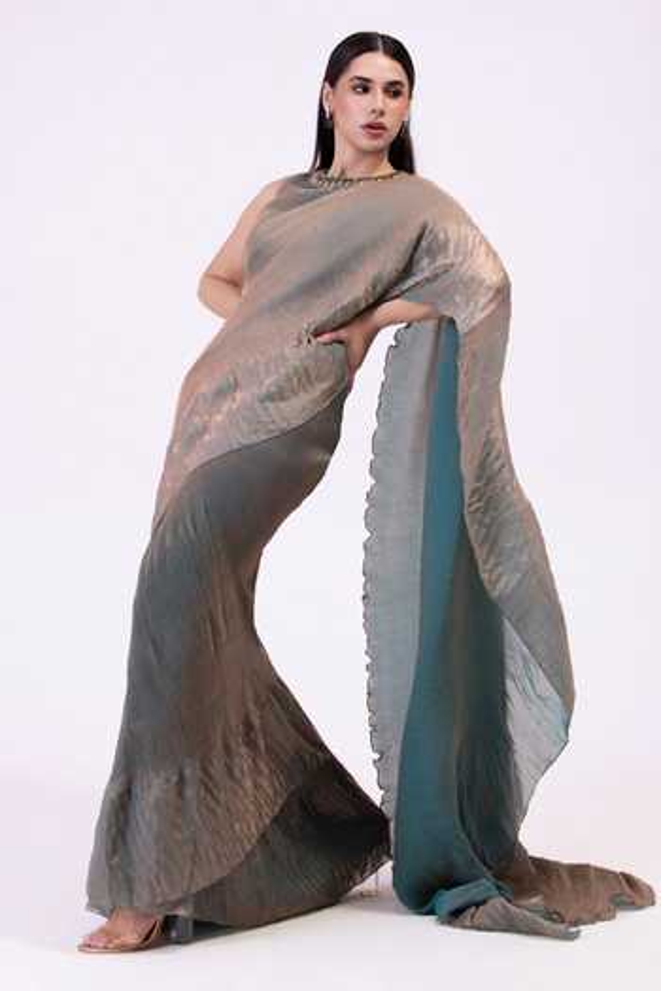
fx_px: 1928
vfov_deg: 28.8
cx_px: 330
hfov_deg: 19.5
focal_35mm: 70
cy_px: 496
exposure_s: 1/125
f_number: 9
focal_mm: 70
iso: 250
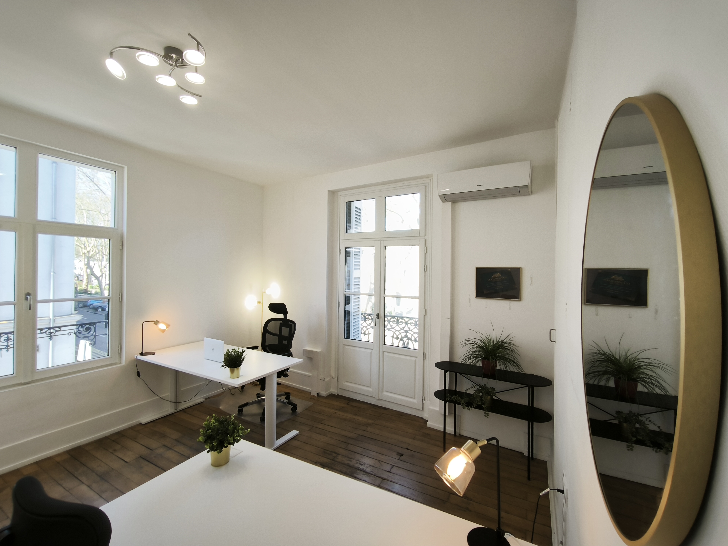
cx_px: 364
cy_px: 273
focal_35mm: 15
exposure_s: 1/50
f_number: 2.2
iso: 80
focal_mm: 1.91
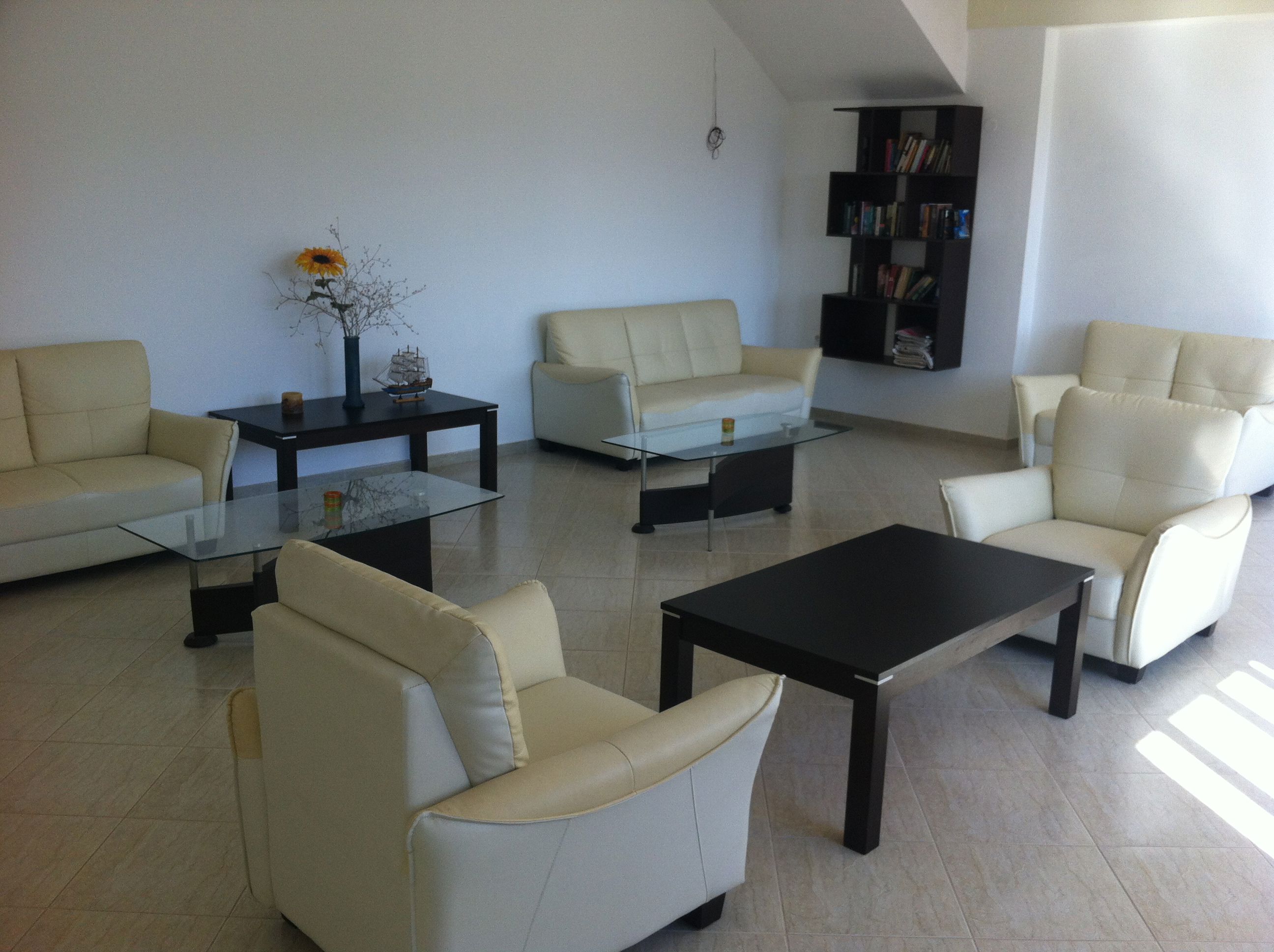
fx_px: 1286
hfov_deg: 52.7
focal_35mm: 35
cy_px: 476
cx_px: 637
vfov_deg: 40.6
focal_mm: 3.85
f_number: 2.8
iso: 80
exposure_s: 1/179
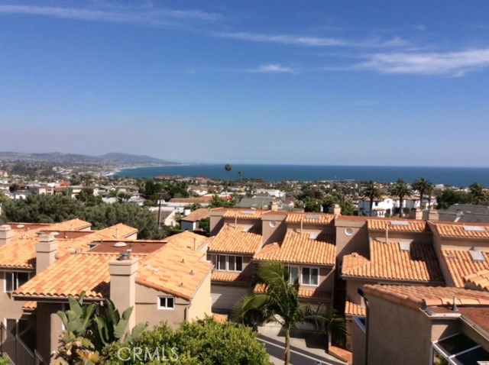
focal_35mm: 32
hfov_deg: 56.9
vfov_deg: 44.1
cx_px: 244
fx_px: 451
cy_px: 182
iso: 32
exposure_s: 1/1972
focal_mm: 3.3
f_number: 2.4
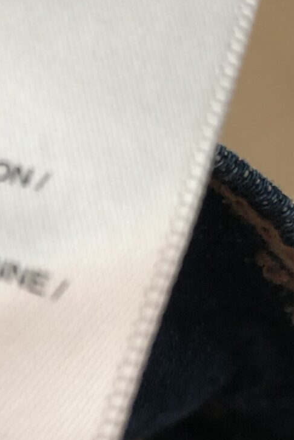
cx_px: -117
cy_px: 292
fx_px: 1004
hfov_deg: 15.6
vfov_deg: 24.6
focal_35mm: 82
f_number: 1.8
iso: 32
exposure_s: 1/30
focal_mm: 4
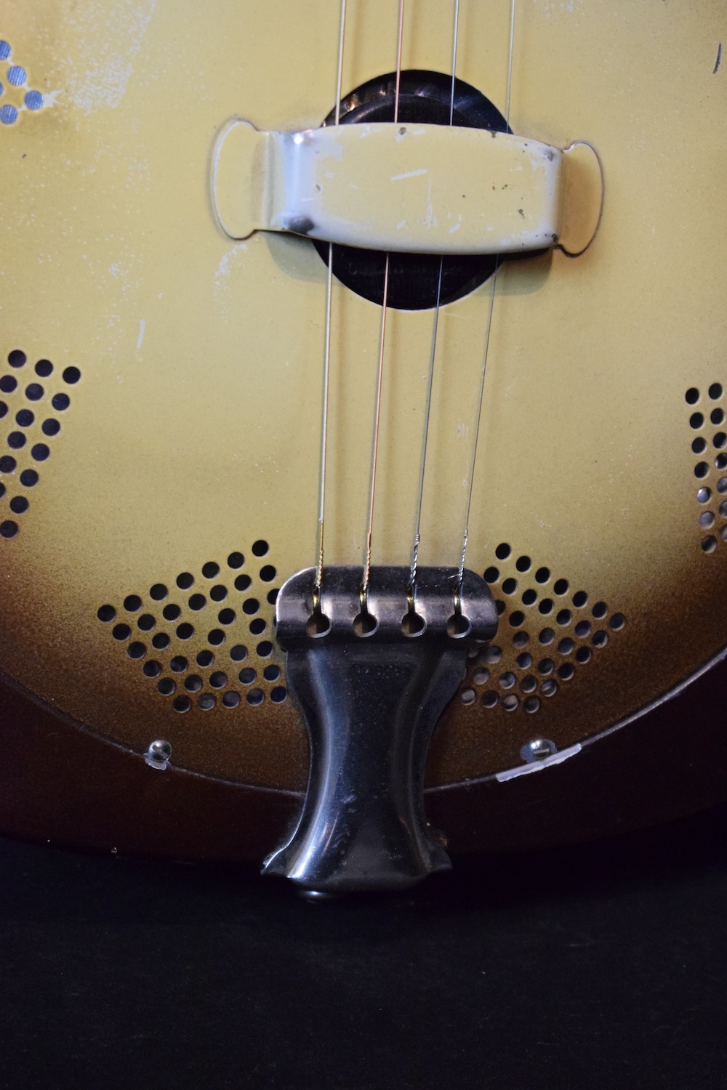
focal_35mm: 82
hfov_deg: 16.6
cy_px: 545
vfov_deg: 24.6
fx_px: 2499
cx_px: 364
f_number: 5.6
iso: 5000
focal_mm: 55
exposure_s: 1/60
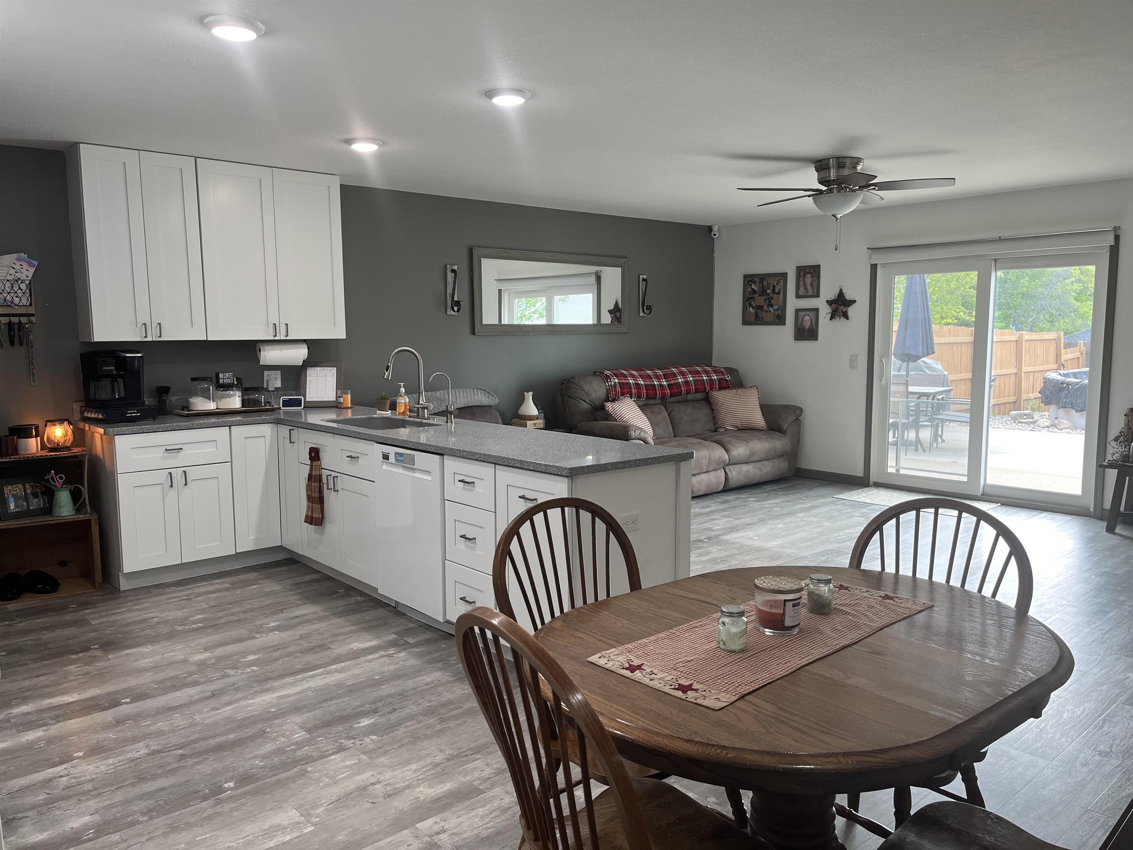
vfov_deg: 53.1
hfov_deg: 67.3
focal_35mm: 26
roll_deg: +0.1
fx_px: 851
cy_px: 425
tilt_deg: -7.4
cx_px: 566
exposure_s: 1/120
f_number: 1.6
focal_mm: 5.1
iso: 80
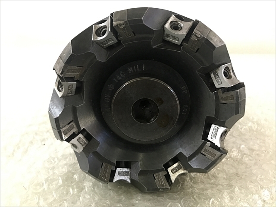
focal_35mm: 28
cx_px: 138
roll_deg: -2.2
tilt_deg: -32.5
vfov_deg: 49.7
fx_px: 223
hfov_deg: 63.4
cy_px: 104
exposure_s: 1/24
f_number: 1.8
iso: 32
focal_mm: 3.99
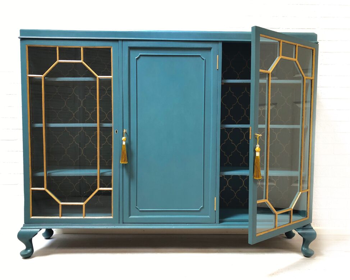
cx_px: 186
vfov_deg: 48.5
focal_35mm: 30
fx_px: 311
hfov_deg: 58.7
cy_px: 143
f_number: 1.8
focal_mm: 3.99
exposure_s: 1/33
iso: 32
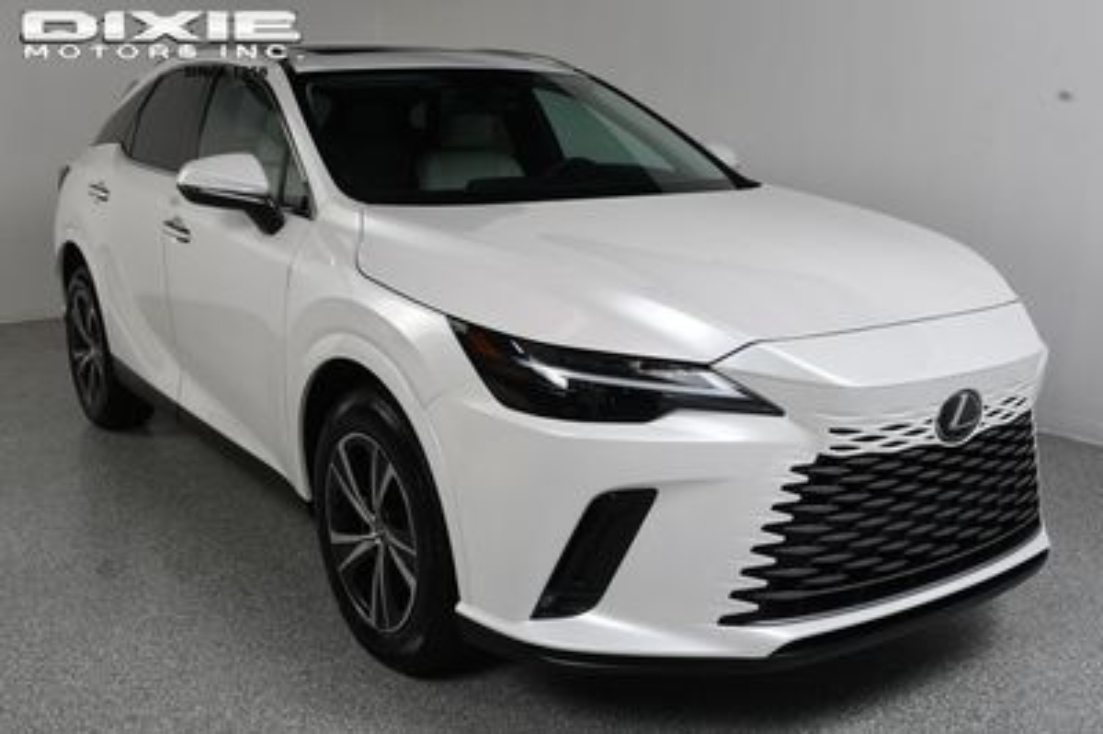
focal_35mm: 39
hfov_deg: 49.6
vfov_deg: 34.2
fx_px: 1194
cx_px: 552
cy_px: 367
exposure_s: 1/160
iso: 100
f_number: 13
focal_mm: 26
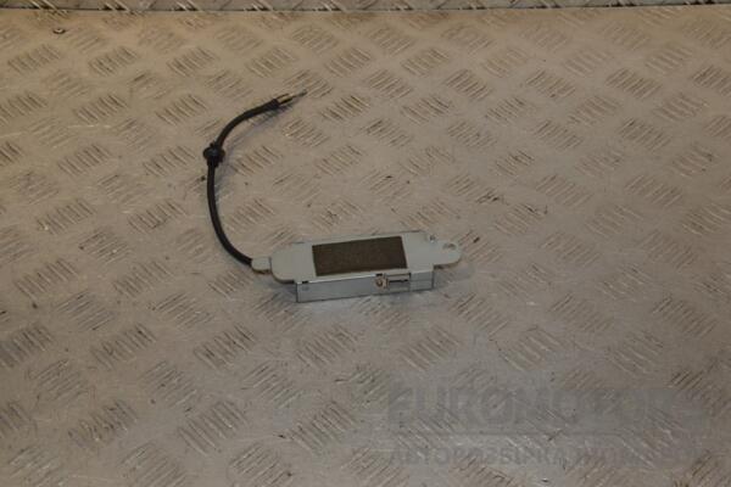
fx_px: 1218
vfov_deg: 22.6
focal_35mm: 60
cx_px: 366
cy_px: 244
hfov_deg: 33.4
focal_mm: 40
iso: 800
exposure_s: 1/200
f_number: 10
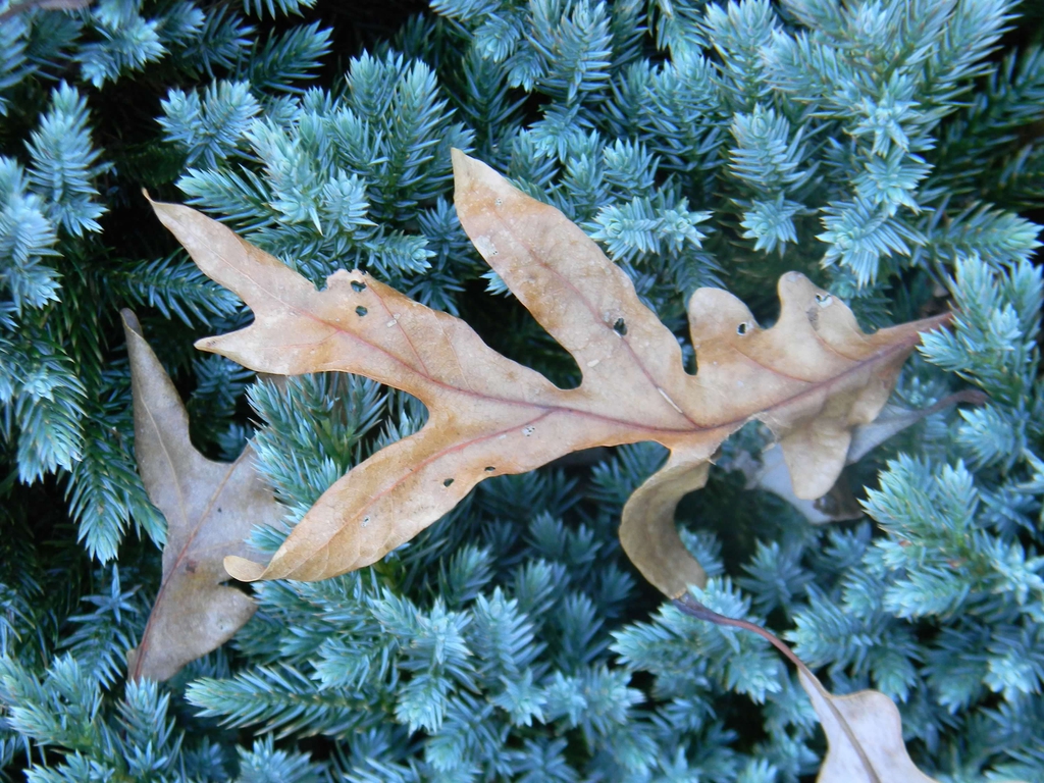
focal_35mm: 62
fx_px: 1870
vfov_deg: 23.7
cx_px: 522
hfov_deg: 31.2
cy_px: 392
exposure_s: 1/30
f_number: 4.5
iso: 226
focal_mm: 15.1
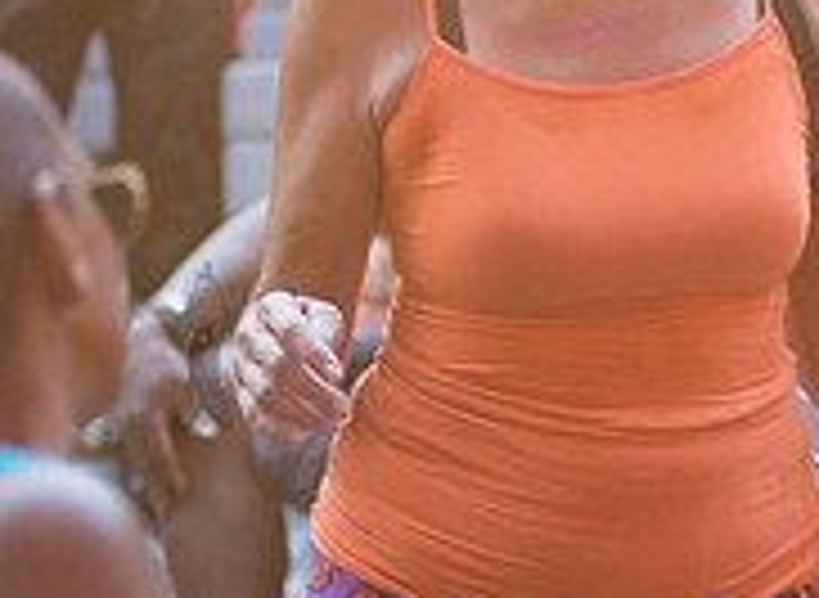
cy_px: 176
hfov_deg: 6.8
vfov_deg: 5.0
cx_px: 605
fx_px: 6845
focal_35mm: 292
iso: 2000
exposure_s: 1/60
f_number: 2.8
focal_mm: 80
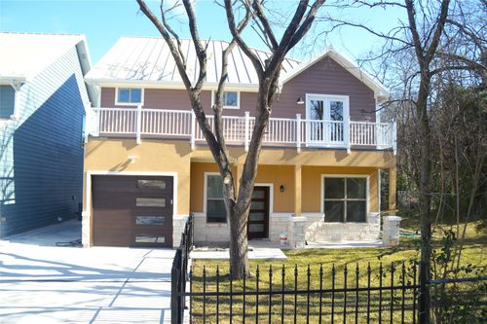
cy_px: 162
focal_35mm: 27
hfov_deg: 67.4
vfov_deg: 47.9
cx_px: 244
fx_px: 365
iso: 100
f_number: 7.1
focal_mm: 18
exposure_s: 1/200
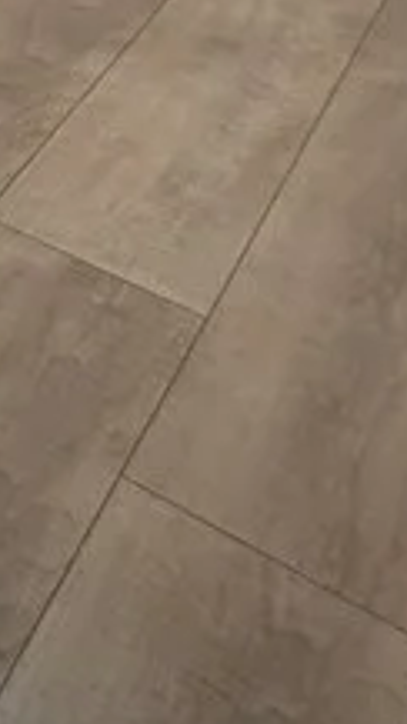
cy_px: -494
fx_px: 1382
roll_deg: +1.0
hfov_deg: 10.0
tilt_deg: -9.9
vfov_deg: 21.7
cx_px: -944
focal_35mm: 72
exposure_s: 1/120
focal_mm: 2.22
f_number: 2.2
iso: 100
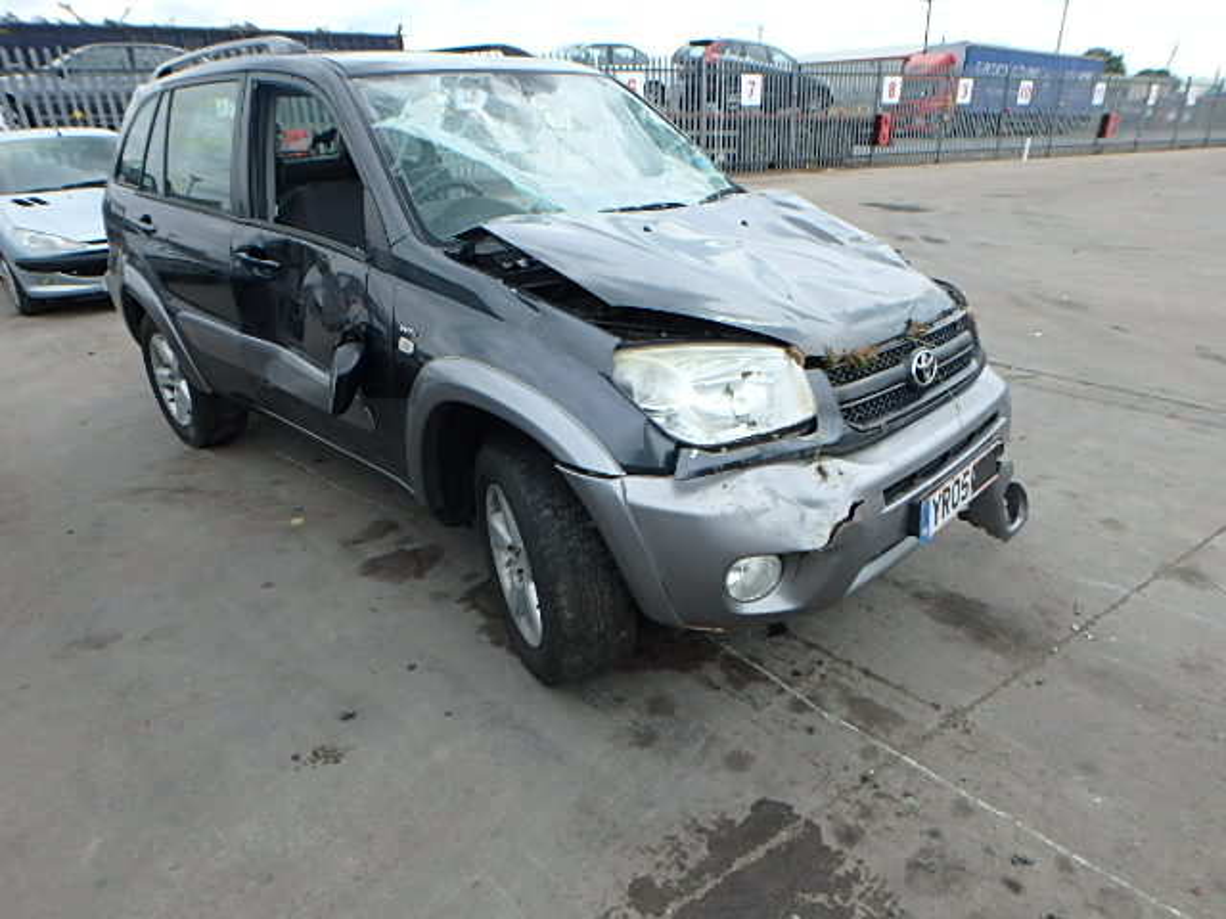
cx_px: 613
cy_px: 460
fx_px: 744
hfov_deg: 79.0
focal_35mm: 21
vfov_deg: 63.4
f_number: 3.5
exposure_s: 1/500
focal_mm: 3.7
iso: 125
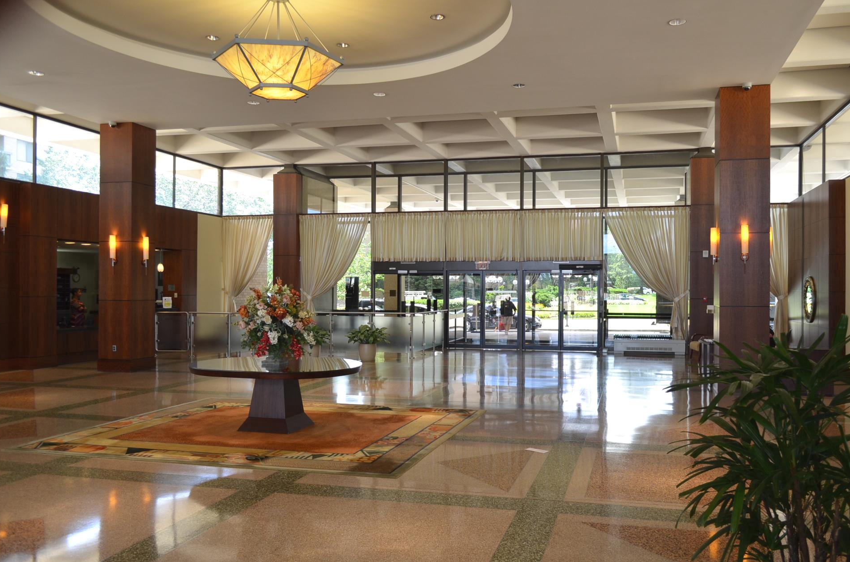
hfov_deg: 63.7
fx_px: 683
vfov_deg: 44.7
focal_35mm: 29
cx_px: 451
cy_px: 294
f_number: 4.5
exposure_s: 1/80
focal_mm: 18
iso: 400
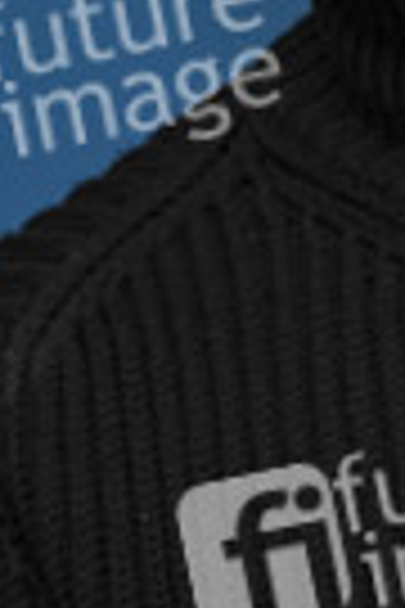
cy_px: -144
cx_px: 540
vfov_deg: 2.9
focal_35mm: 711
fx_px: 11997
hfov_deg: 1.9
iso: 800
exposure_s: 1/320
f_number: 3.5
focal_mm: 160
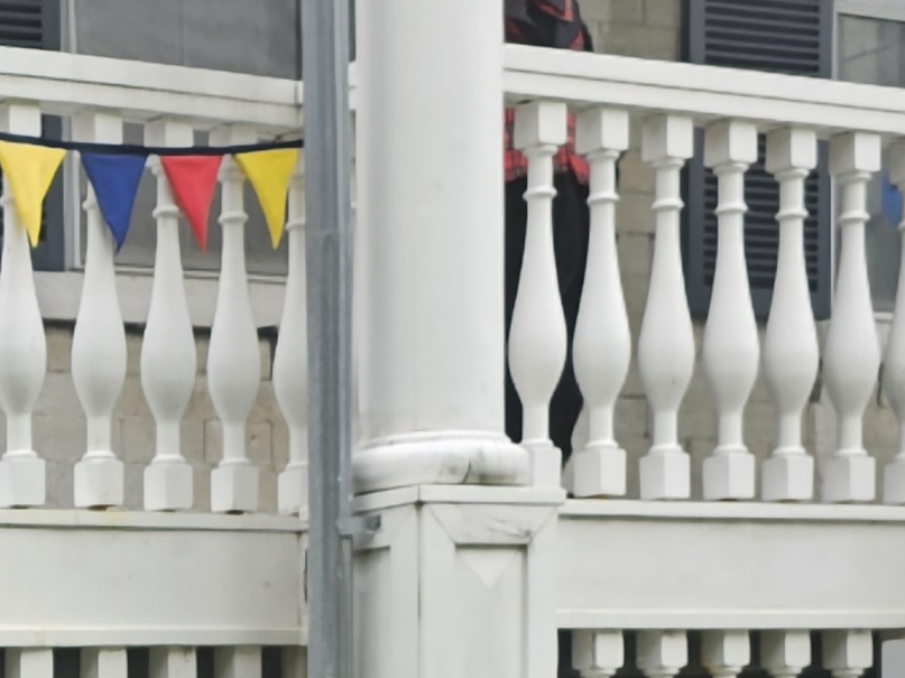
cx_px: -446
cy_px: 1223
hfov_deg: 15.9
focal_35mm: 114
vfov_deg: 12.0
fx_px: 2980
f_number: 1.7
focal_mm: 6.3
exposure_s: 1/200
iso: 20
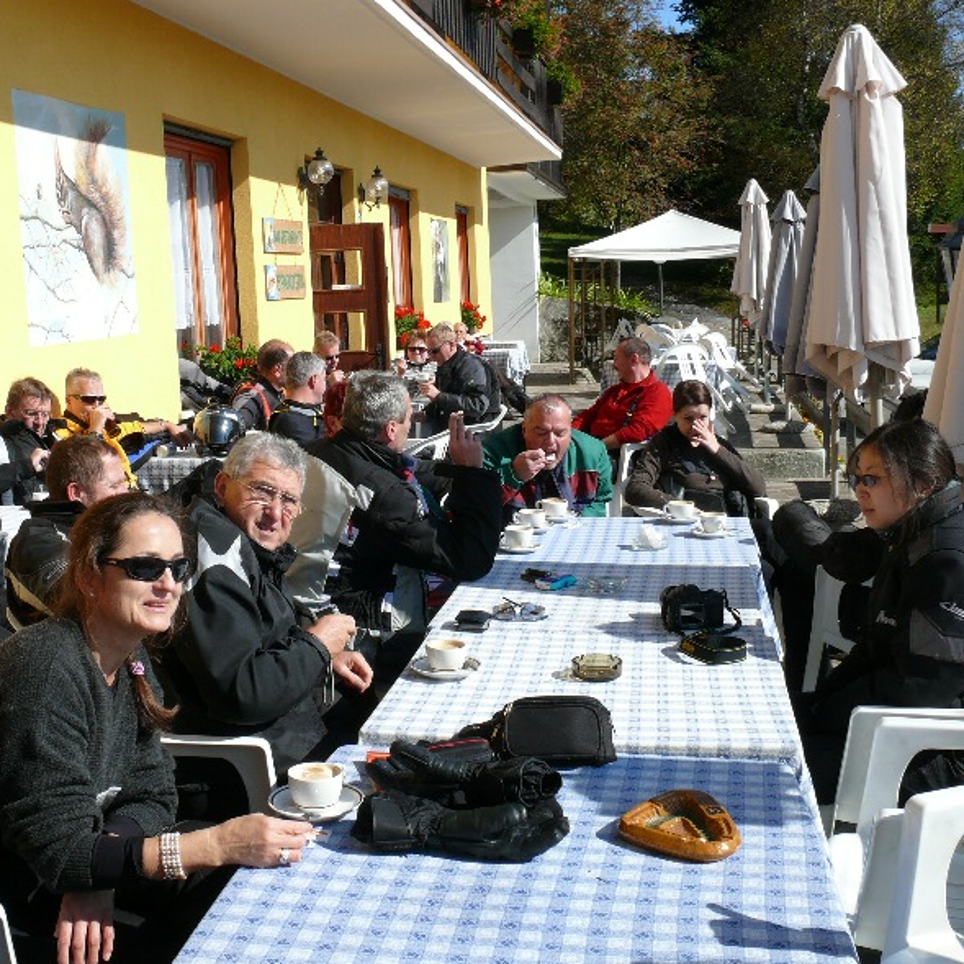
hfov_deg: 39.7
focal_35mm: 42
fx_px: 1323
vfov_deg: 40.0
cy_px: 484
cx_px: 352
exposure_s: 1/400
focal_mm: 7.4
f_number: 6.3
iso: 100
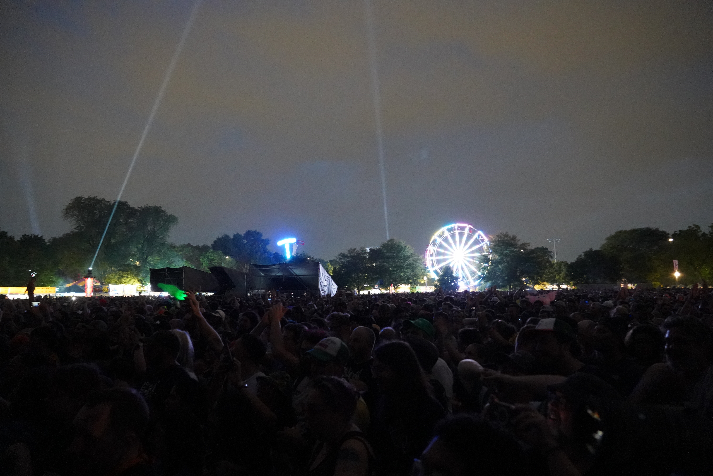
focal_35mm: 24
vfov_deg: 53.1
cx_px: 356
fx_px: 475
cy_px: 238
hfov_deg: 73.7
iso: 12800
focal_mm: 24
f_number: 4
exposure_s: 1/30
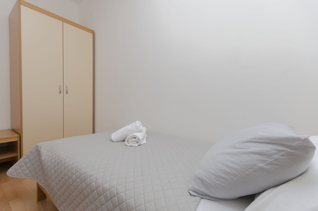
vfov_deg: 77.1
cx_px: 159
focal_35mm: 15
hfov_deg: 100.5
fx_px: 132
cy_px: 106
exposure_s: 1/80
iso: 100
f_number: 9
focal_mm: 10
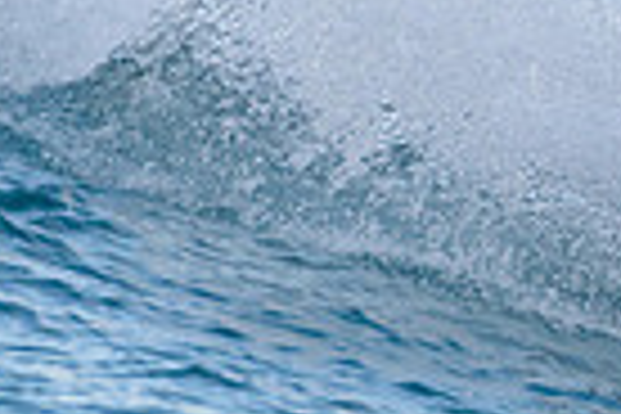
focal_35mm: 2575
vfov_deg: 0.5
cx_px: 1186
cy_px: 86
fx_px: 44415
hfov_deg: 0.8
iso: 560
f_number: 5.6
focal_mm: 500
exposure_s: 1/800
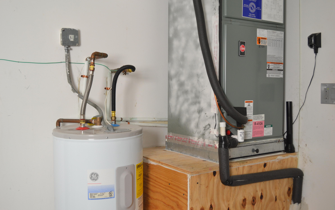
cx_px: 167
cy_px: 103
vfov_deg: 32.0
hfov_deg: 49.3
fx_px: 365
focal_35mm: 40
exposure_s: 1/15
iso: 450
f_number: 4.2
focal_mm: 26
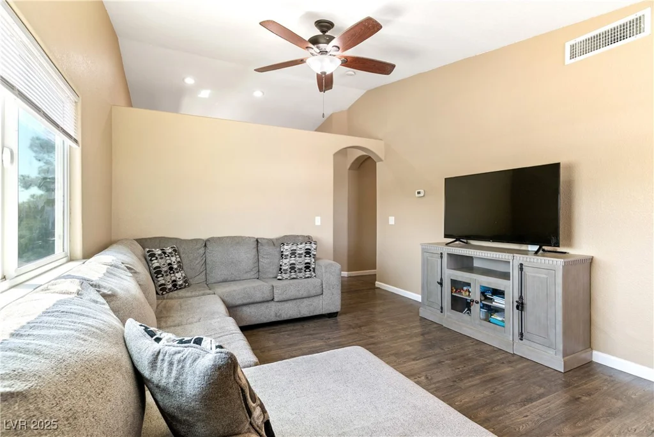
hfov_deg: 93.3
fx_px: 309
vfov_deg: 70.5
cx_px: 327
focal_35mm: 17
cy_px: 218
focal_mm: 17
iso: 250
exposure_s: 1/25
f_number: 5.6
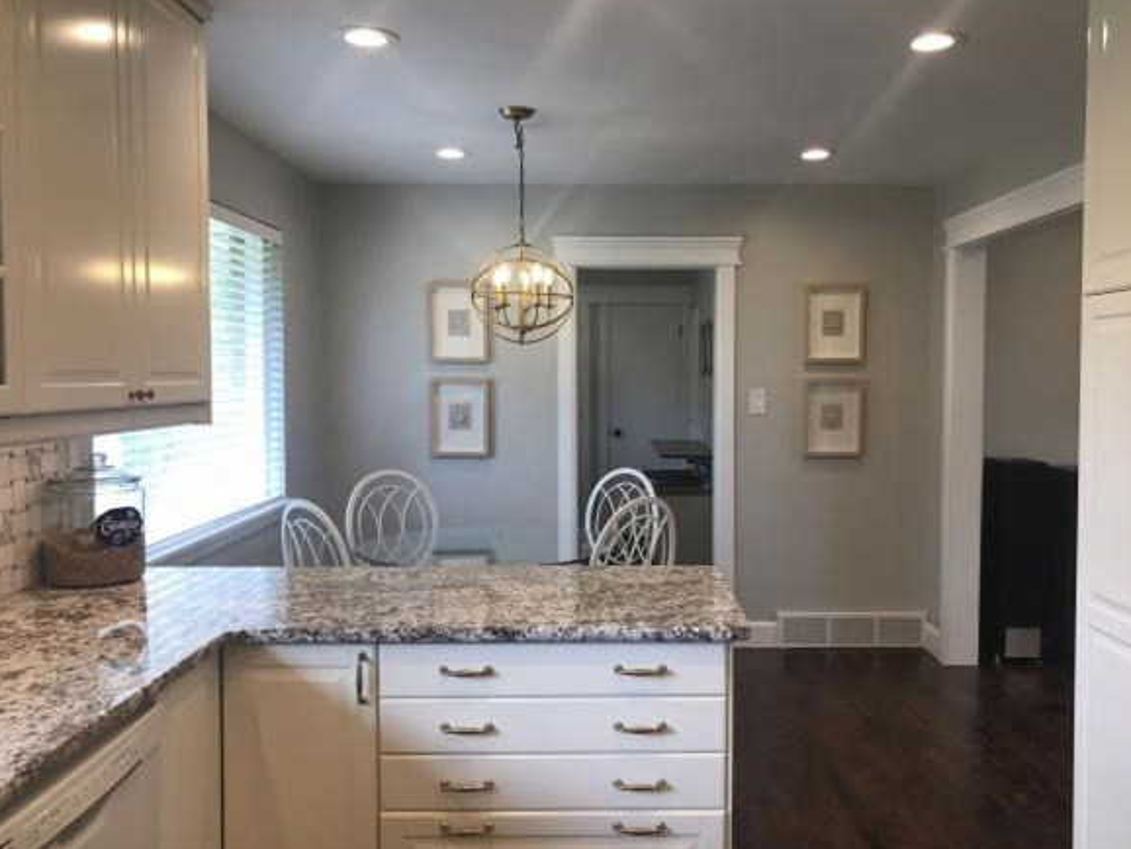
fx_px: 1013
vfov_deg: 45.5
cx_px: 620
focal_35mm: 31
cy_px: 434
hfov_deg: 58.2
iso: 25
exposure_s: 1/60
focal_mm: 3.99
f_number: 1.8
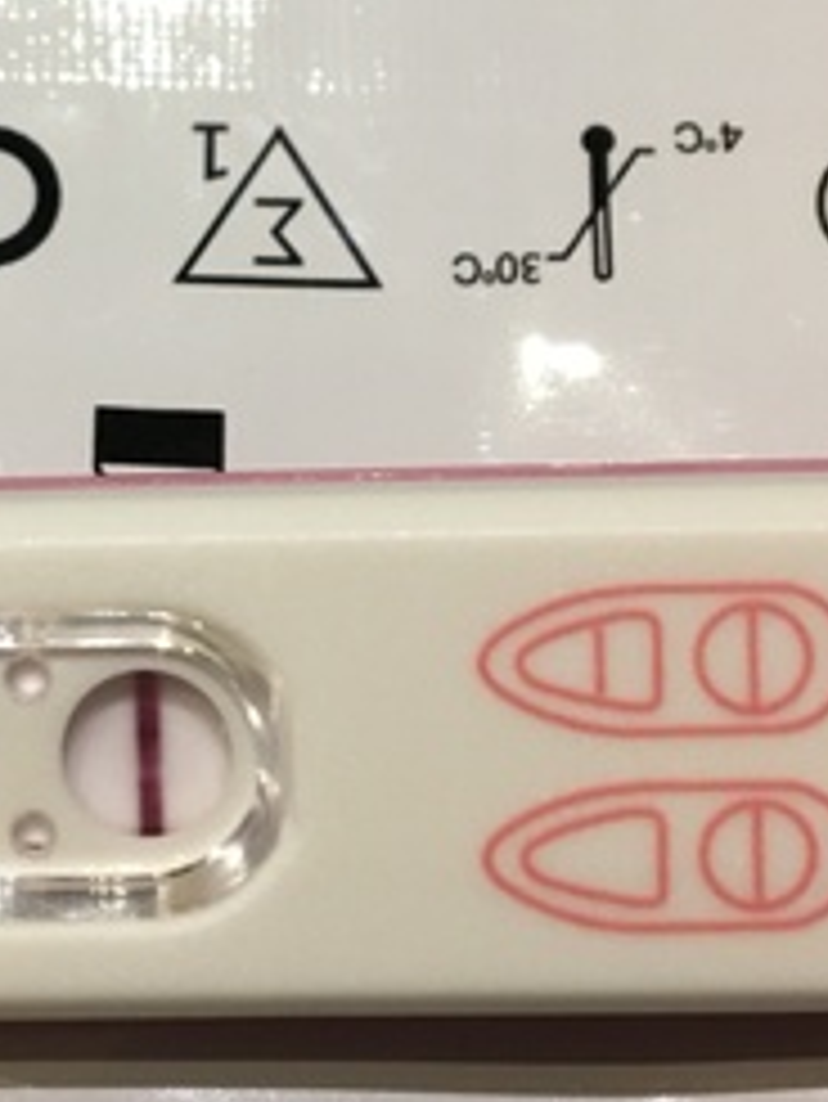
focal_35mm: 71
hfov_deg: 20.5
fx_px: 2262
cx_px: 144
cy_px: 373
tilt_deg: -64.9
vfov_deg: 27.2
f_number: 2.2
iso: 64
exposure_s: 1/33
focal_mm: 4.15
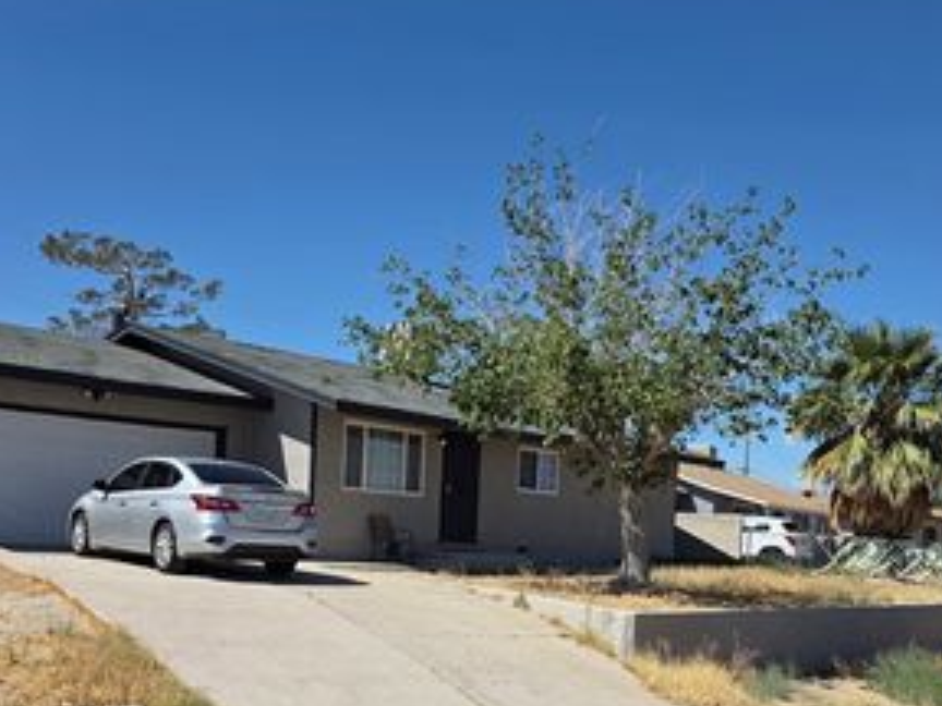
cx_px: 494
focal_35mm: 40
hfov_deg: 46.8
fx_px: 1089
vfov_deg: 35.3
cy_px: 515
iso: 80
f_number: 1.7
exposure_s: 1/7944
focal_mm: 6.3
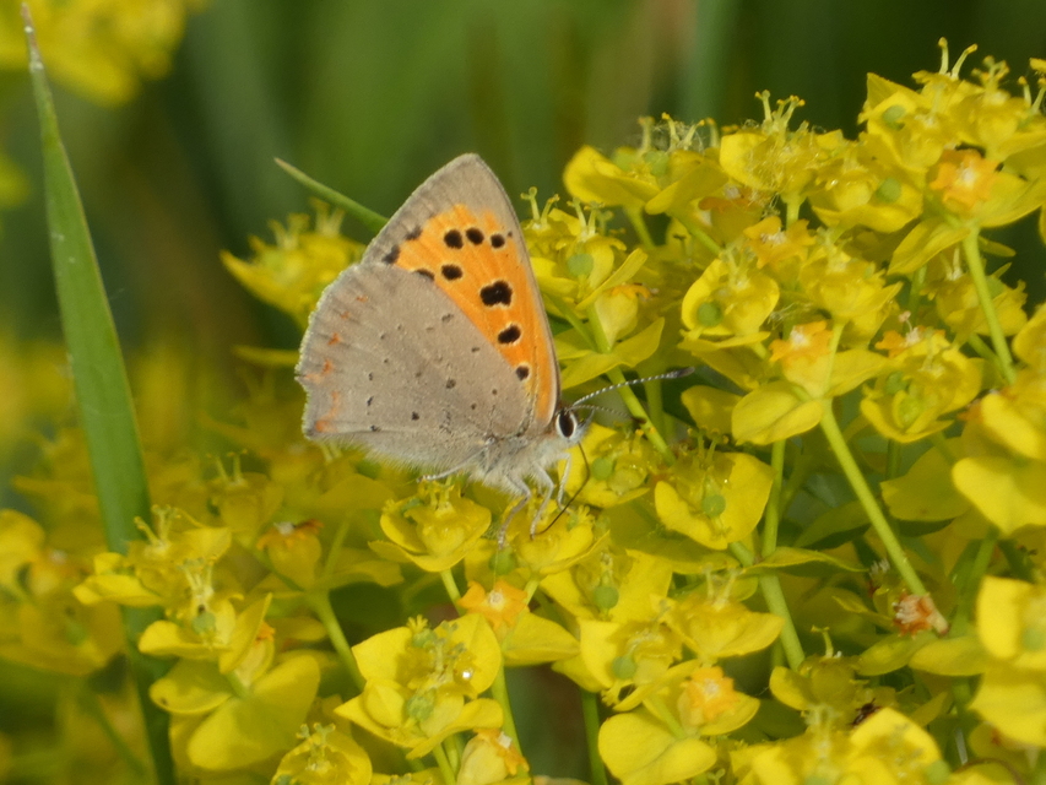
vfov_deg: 2.3
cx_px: 523
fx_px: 19402
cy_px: 392
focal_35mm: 642
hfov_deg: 3.1
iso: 80
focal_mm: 115
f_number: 5.6
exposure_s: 1/200
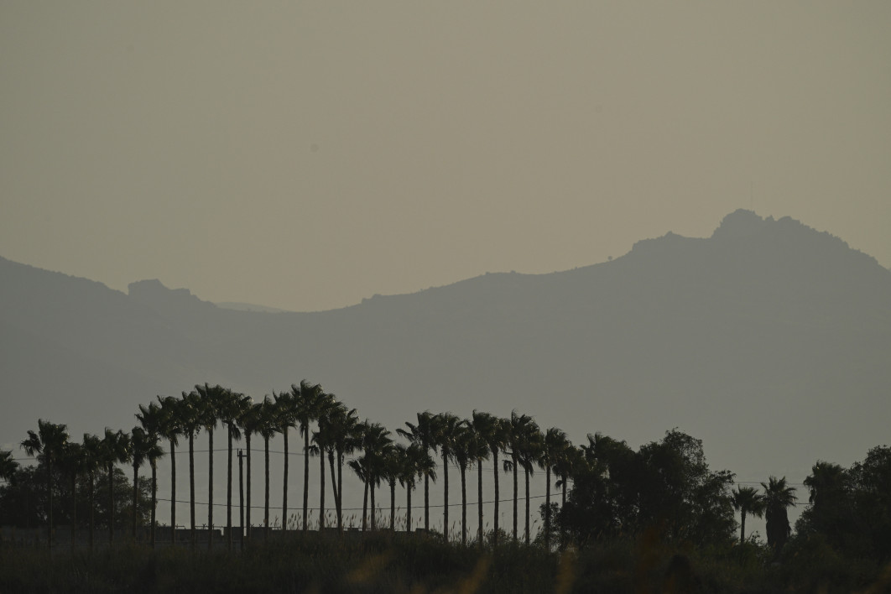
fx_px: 14849
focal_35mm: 600
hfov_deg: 3.4
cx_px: 446
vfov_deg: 2.3
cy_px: 297
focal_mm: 600
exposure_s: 1/4000
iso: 400
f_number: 8
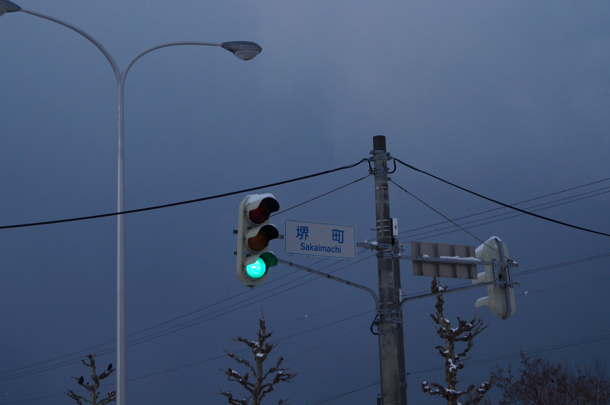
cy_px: 45
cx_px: 318
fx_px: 1354
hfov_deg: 25.4
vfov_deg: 16.8
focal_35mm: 80
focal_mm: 30
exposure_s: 1/60
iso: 320
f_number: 4.5
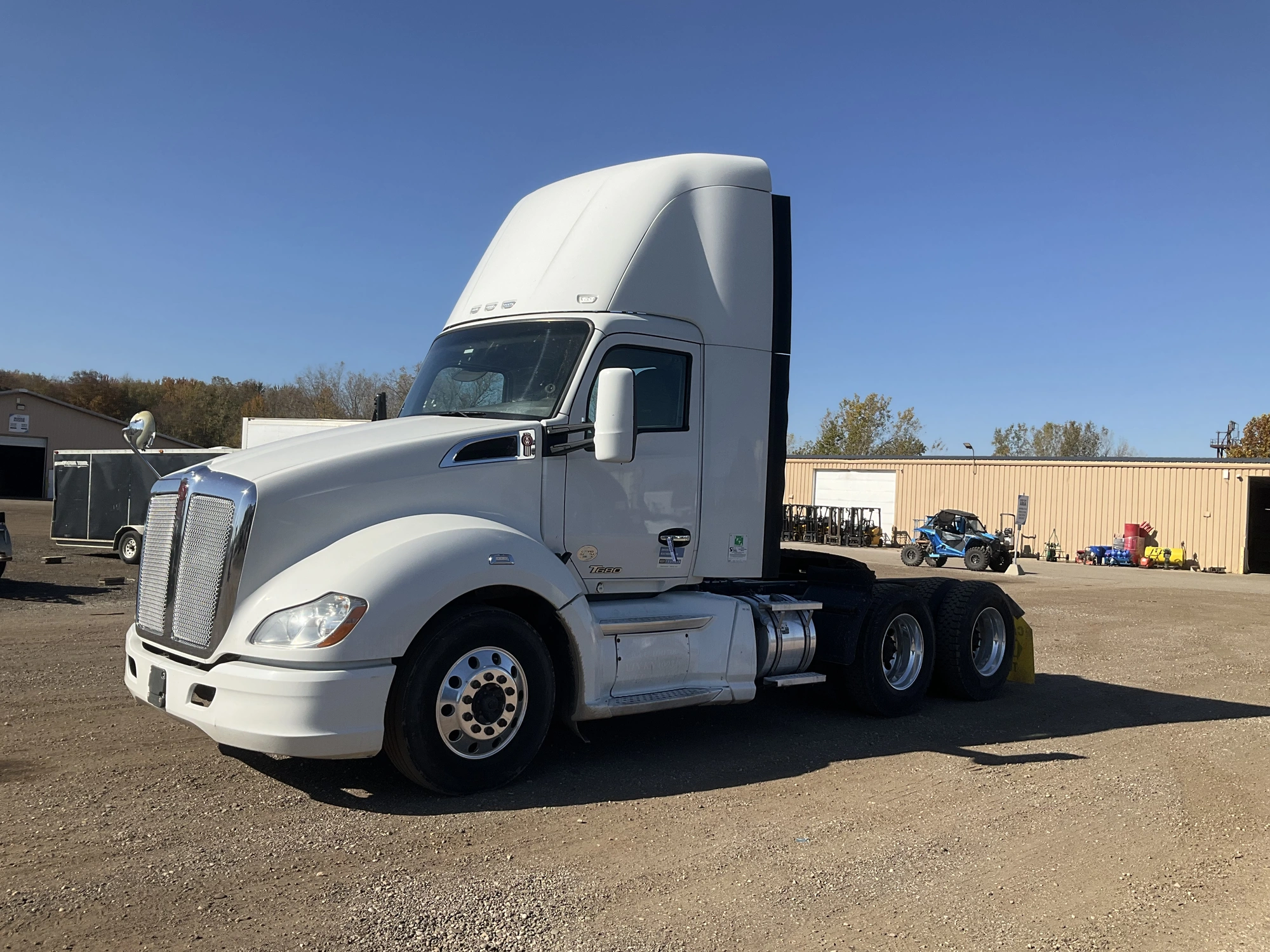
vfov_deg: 48.2
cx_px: 635
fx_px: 1064
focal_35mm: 29
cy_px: 476
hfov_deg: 61.7
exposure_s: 1/2667
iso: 25
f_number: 1.8
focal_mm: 3
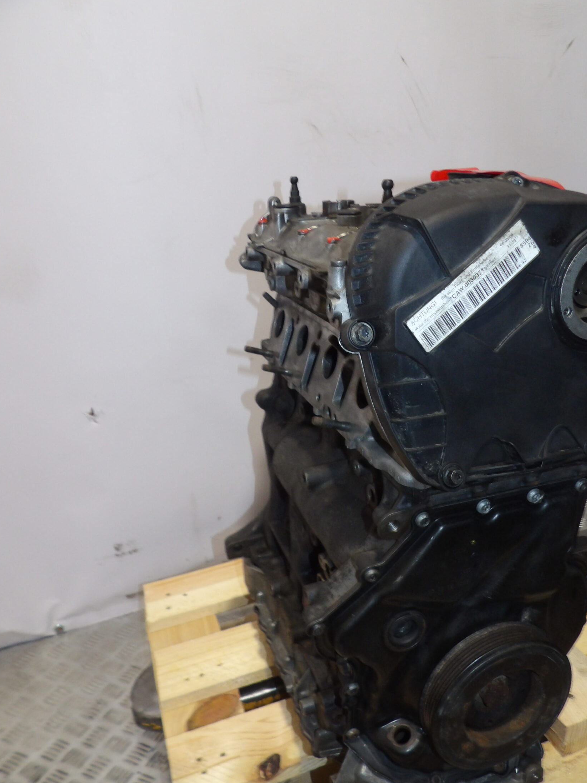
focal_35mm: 28
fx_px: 633
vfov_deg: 63.3
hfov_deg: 49.6
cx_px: 332
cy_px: 430
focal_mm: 4.3
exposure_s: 1/60
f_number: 3.2
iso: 200
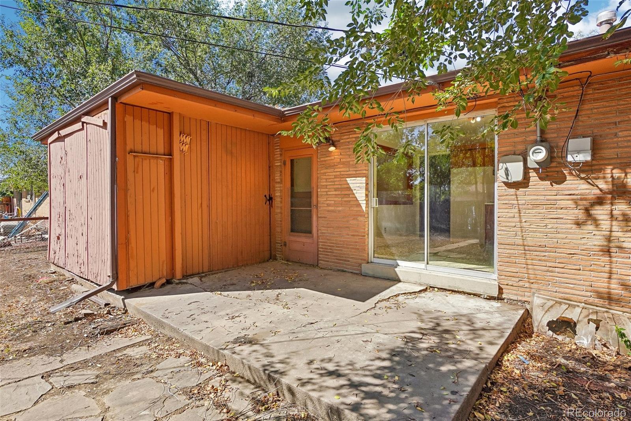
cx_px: 316
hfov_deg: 90.0
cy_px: 210
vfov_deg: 67.4
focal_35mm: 18
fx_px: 315
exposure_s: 1/160
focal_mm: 12
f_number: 8
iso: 100
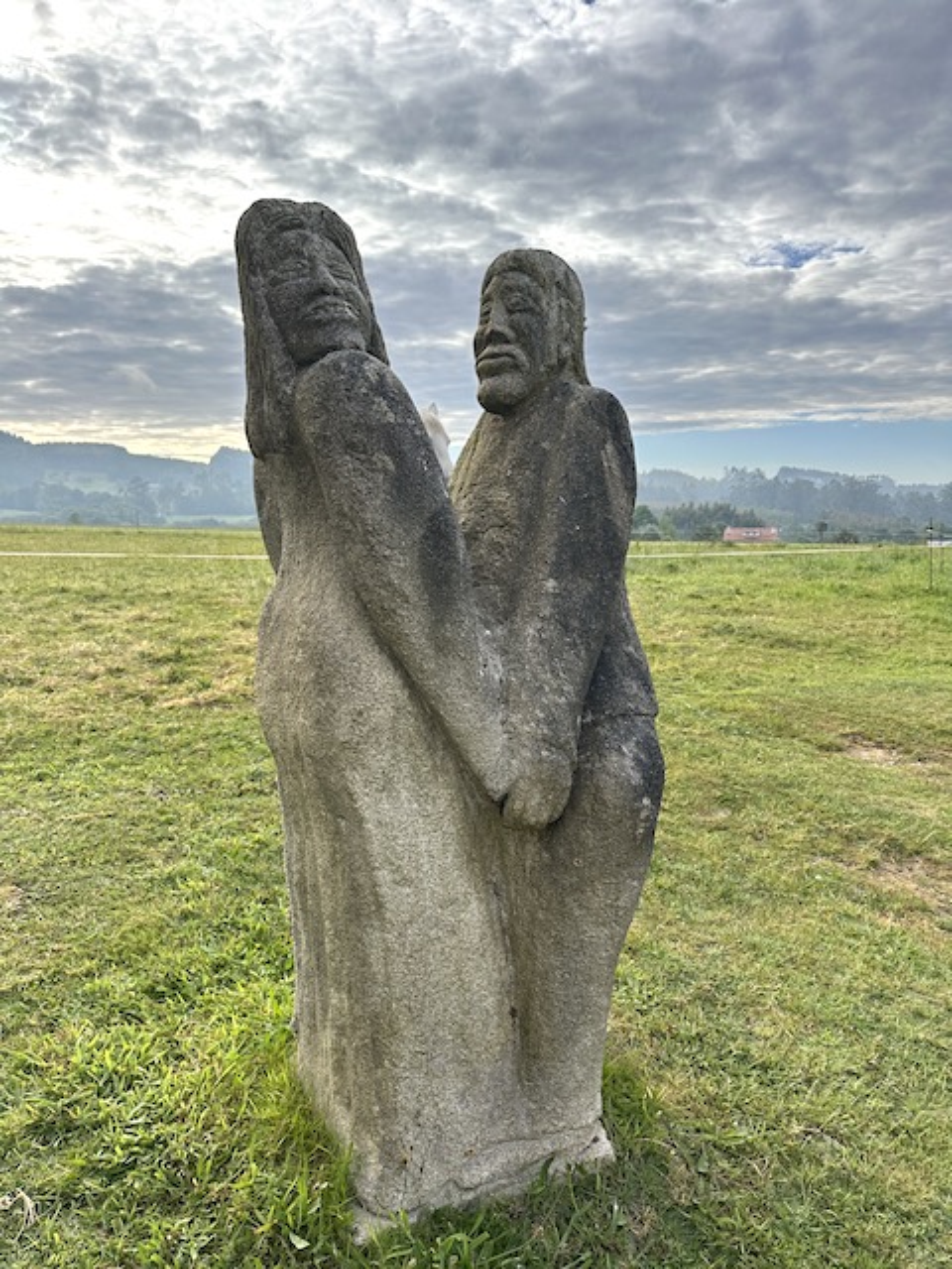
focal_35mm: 24
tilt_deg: -3.4
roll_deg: +0.1
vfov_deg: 71.6
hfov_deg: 56.8
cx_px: 476
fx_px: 880
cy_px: 634
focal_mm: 6.86
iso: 80
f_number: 1.78
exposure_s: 1/2732
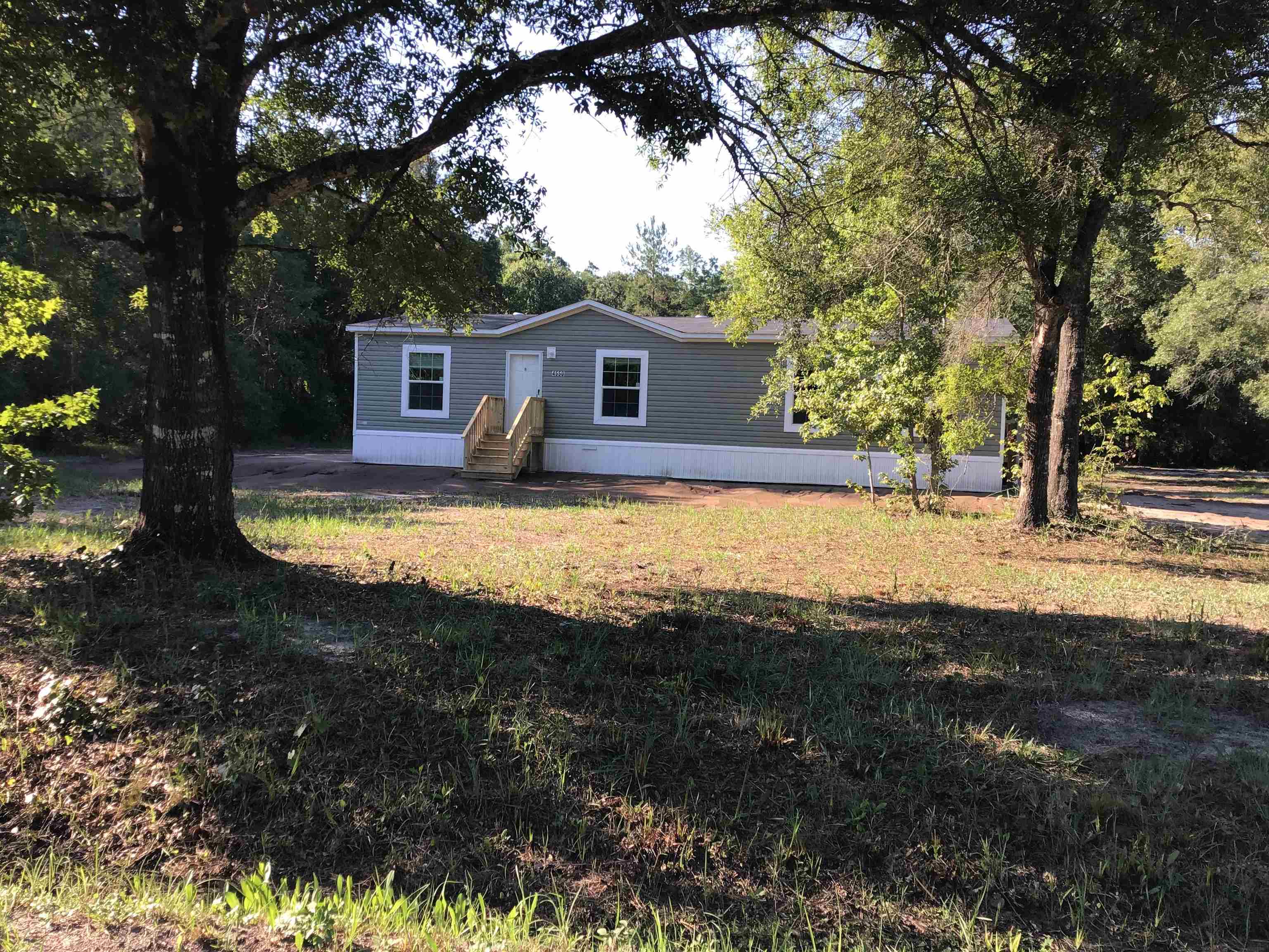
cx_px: 634
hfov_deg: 58.4
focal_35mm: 31
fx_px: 1136
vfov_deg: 45.4
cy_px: 476
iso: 25
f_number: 2.4
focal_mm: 3.3
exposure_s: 1/228
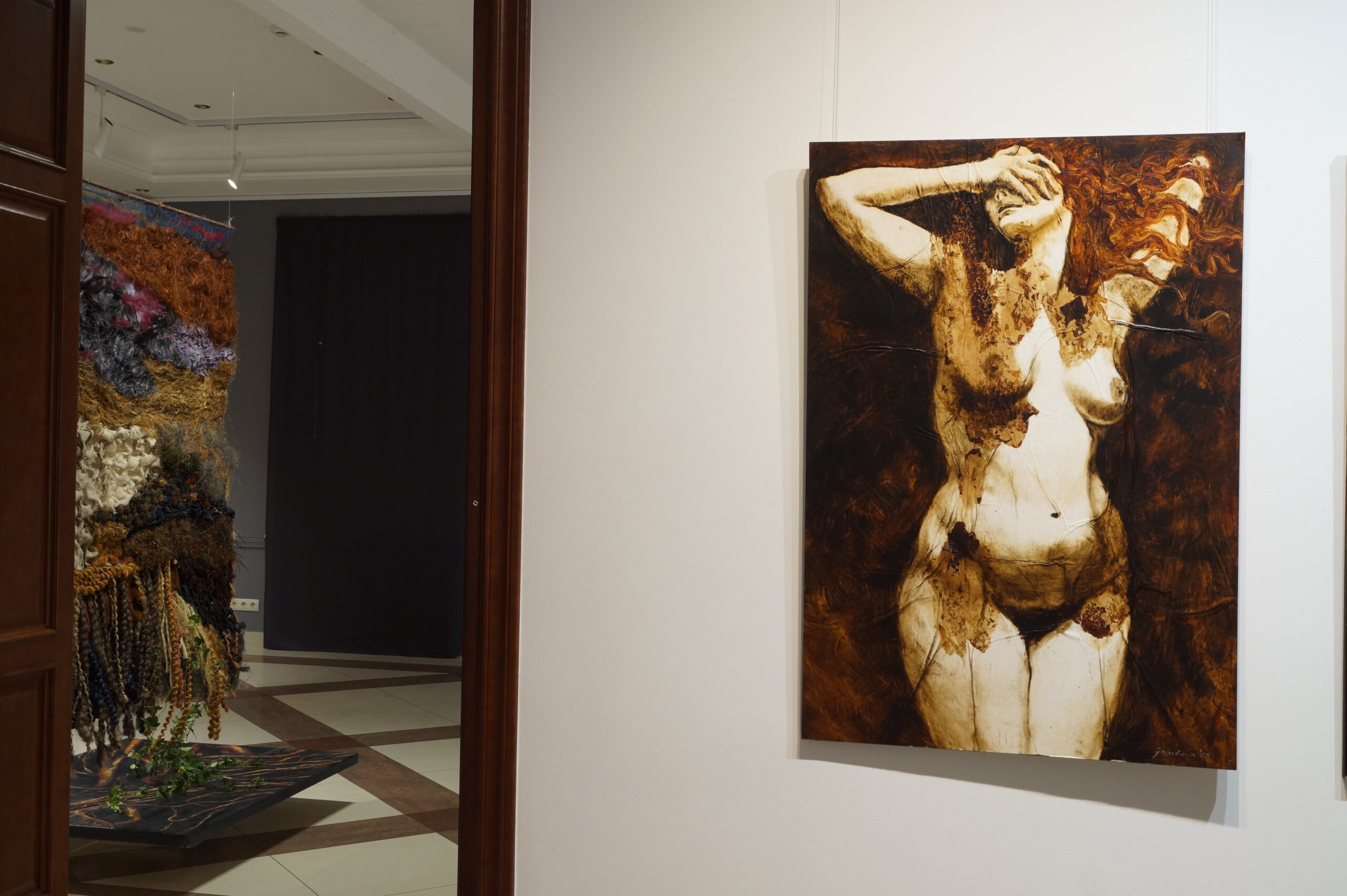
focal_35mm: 36
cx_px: 674
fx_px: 1346
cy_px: 448
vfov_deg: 36.8
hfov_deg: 53.2
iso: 400
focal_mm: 24
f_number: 8
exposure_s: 1/4
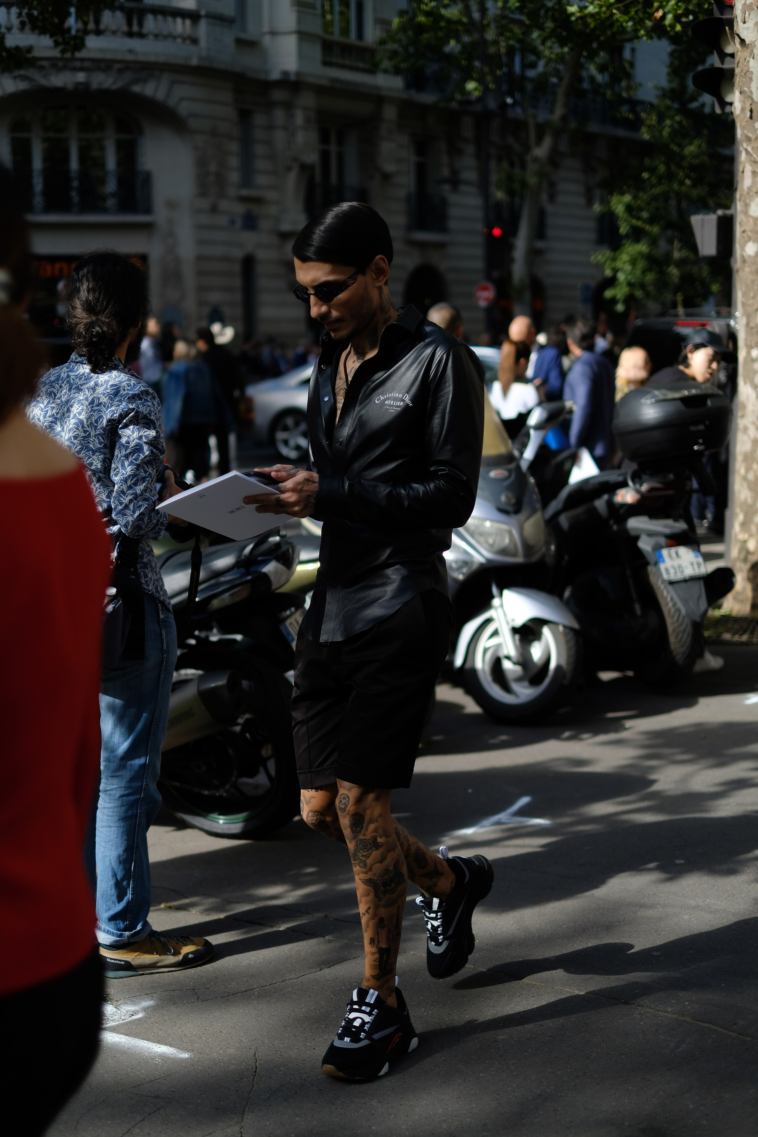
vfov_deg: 37.5
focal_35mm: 53
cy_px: 568
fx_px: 1674
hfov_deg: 25.5
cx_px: 379
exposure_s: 1/8000
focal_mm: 35
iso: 200
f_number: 1.4
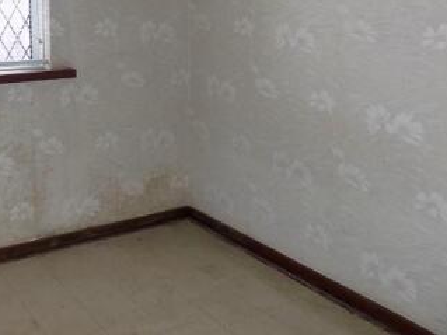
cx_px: 81
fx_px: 542
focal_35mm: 42
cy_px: 47
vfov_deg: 32.9
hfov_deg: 42.5
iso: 100
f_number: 3.1
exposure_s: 1/30
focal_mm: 4
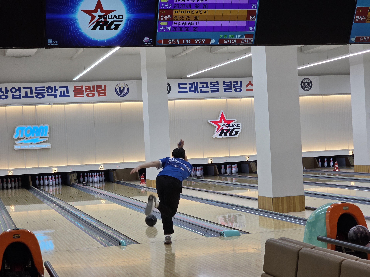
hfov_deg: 28.2
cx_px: 185
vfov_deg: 21.3
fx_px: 738
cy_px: 138
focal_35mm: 69
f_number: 2.4
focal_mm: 7.9
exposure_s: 1/120
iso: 100
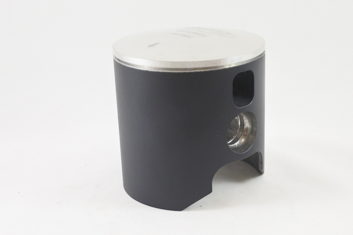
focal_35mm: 47
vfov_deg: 28.6
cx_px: 191
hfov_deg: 41.9
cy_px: 115
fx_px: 461
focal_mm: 15
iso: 640
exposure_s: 1/125
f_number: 4.2
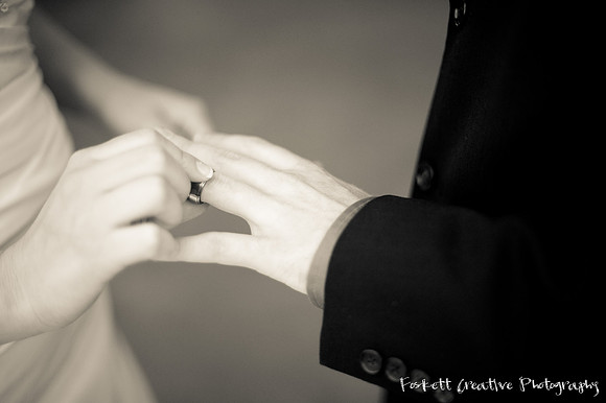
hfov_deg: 39.6
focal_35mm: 50
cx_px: 303
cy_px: 202
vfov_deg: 27.0
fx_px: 841
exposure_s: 1/200
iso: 640
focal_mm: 50
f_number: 1.4
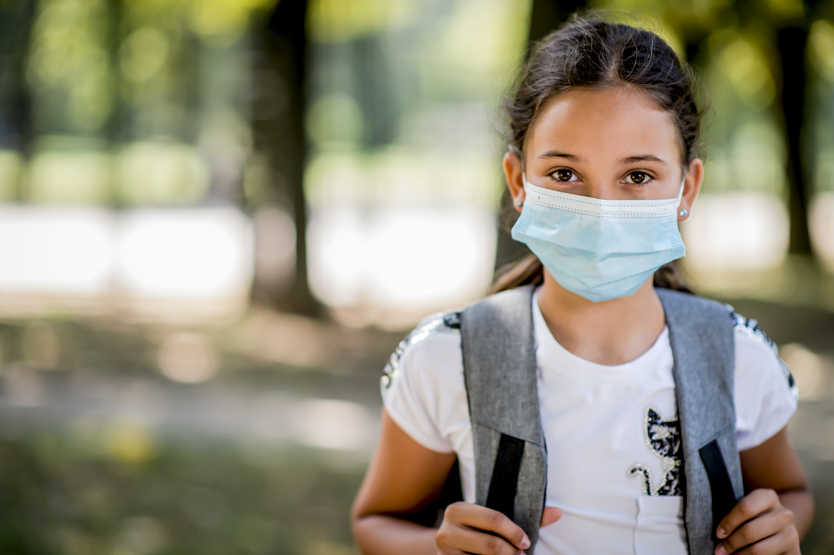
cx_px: 417
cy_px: 278
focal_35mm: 85
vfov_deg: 16.1
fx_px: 1968
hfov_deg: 23.9
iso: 100
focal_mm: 85
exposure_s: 1/200
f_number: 2
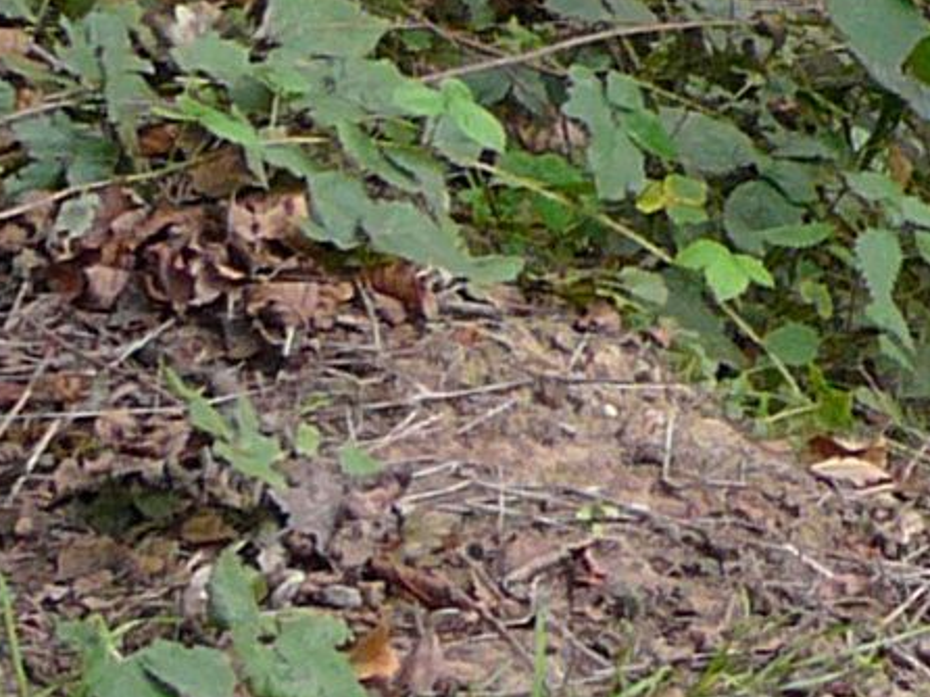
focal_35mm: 201
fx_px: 5397
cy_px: -820
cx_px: 2536
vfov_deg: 7.1
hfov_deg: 8.6
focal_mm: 5.2
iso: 80
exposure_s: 1/40
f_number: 2.8
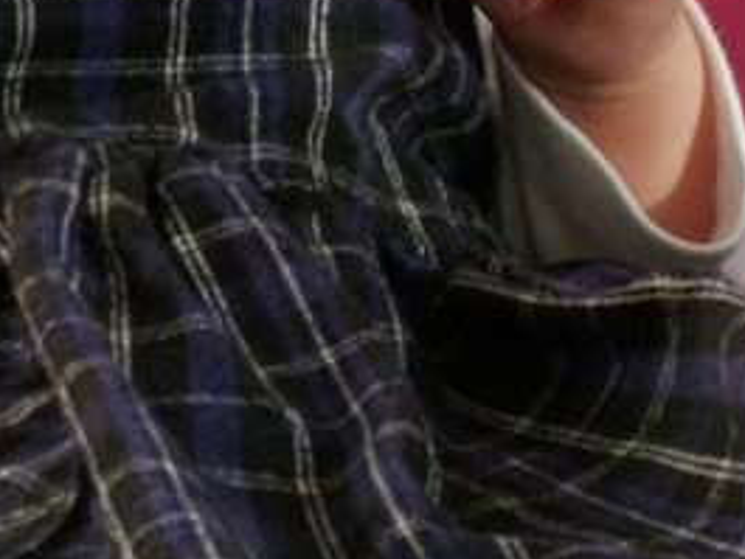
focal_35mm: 241
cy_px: -133
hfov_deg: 8.2
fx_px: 5189
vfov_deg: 6.1
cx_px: 94
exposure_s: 1/40
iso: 125
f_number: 3.2
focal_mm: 12.51
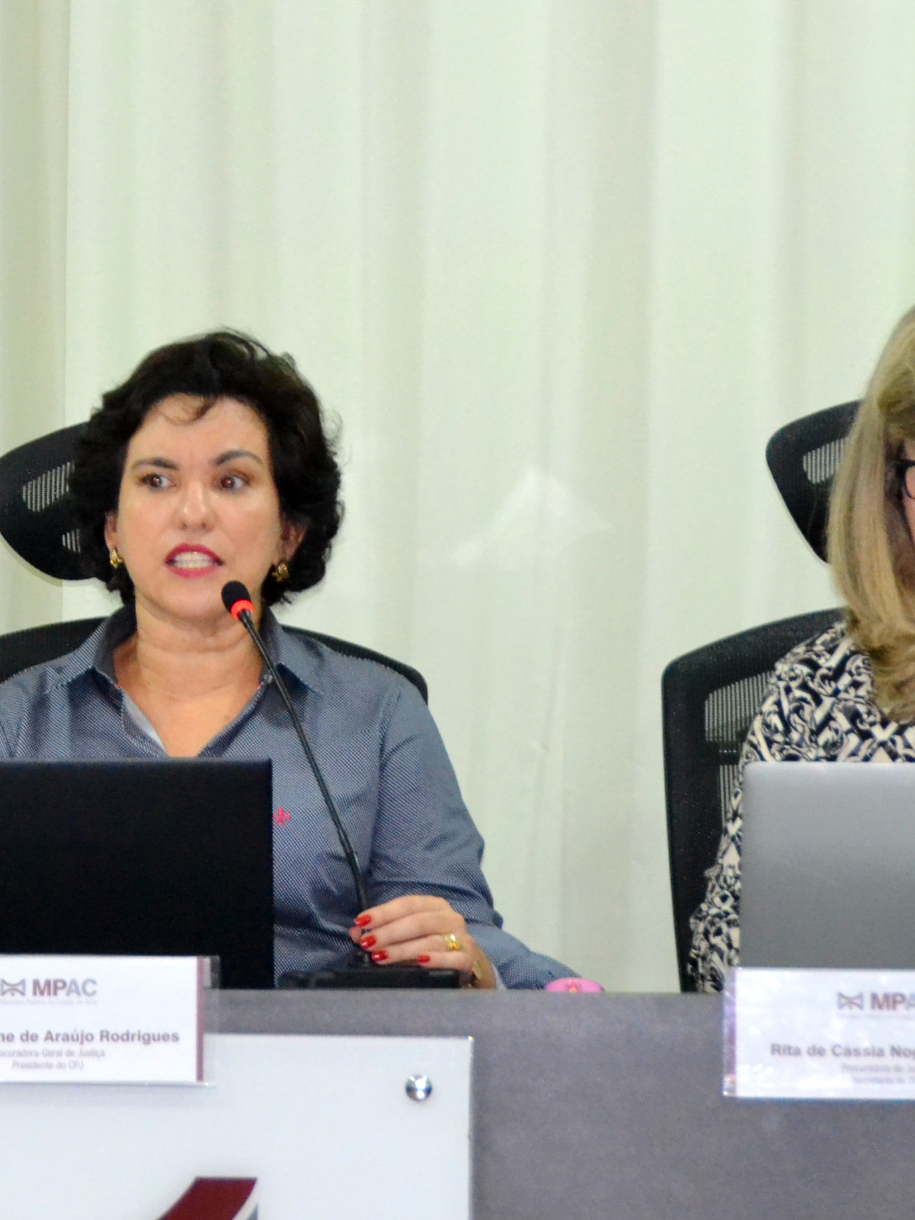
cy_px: 580
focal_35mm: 258
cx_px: 211
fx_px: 9090
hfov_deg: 5.8
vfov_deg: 7.7
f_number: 5.3
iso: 2800
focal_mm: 95
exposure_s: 1/60
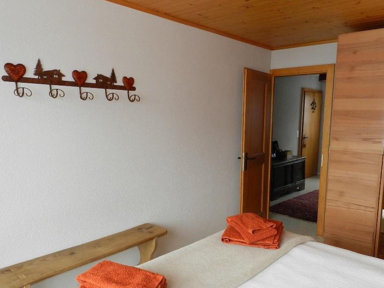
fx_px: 322
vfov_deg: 48.2
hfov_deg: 61.6
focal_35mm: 29
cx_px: 202
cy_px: 158
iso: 200
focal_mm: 4
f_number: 3.4
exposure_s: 1/30
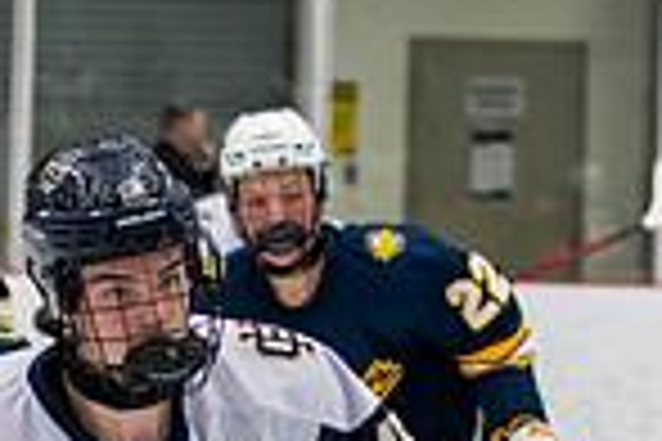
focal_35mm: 340
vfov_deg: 4.0
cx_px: 251
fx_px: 6252
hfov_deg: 6.1
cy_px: 967
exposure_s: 1/640
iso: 2000
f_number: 3.2
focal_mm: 70
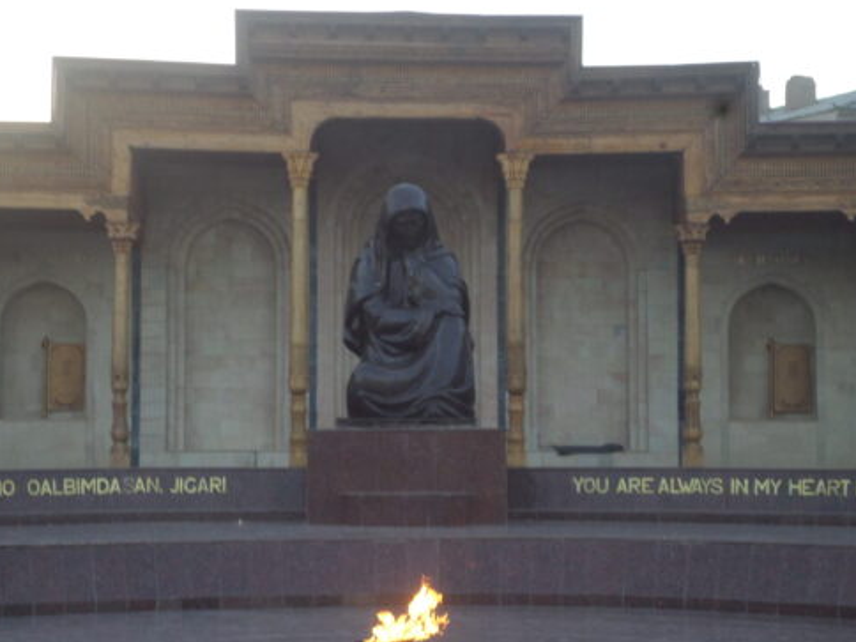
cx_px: 401
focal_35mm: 83
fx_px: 2052
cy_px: 334
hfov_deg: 23.6
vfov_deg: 17.8
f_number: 4.1
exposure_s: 1/45
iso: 120
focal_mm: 12
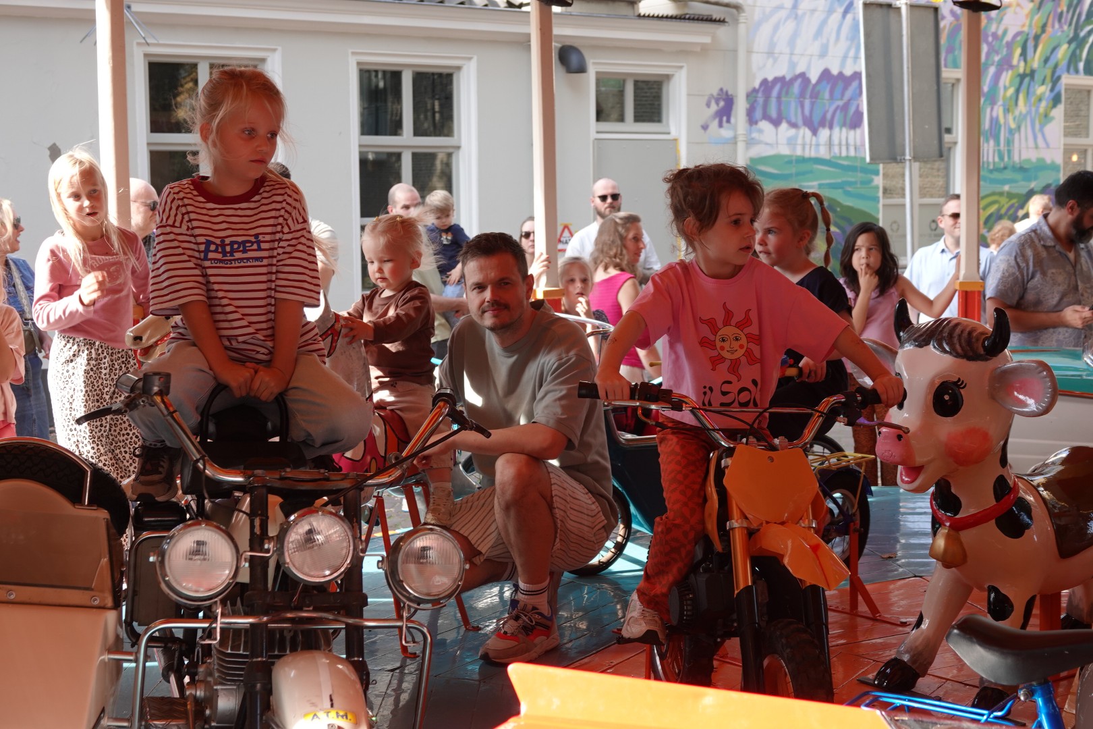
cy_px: 364
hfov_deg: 36.9
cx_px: 546
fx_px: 1639
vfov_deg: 25.1
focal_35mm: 54
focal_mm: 19.68
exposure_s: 1/125
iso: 100
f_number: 3.2
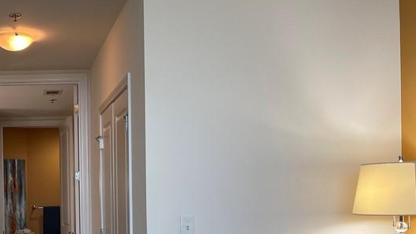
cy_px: 207
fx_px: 585
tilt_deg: -1.6
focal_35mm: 53
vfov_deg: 22.1
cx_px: 17
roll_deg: +0.9
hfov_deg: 36.0
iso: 100
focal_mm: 5.1
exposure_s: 1/120
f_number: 1.6
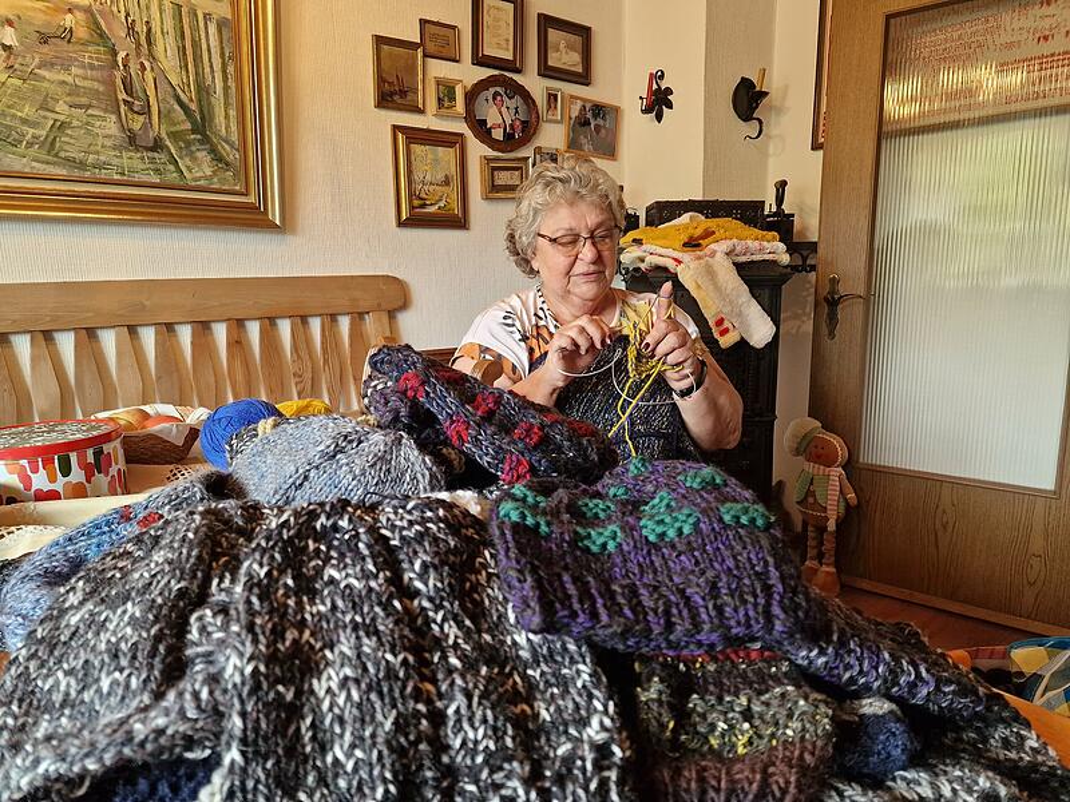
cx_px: 535
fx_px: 711
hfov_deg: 73.9
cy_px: 401
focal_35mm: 23
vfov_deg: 58.9
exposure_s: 1/100
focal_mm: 6.4
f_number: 1.8
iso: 250
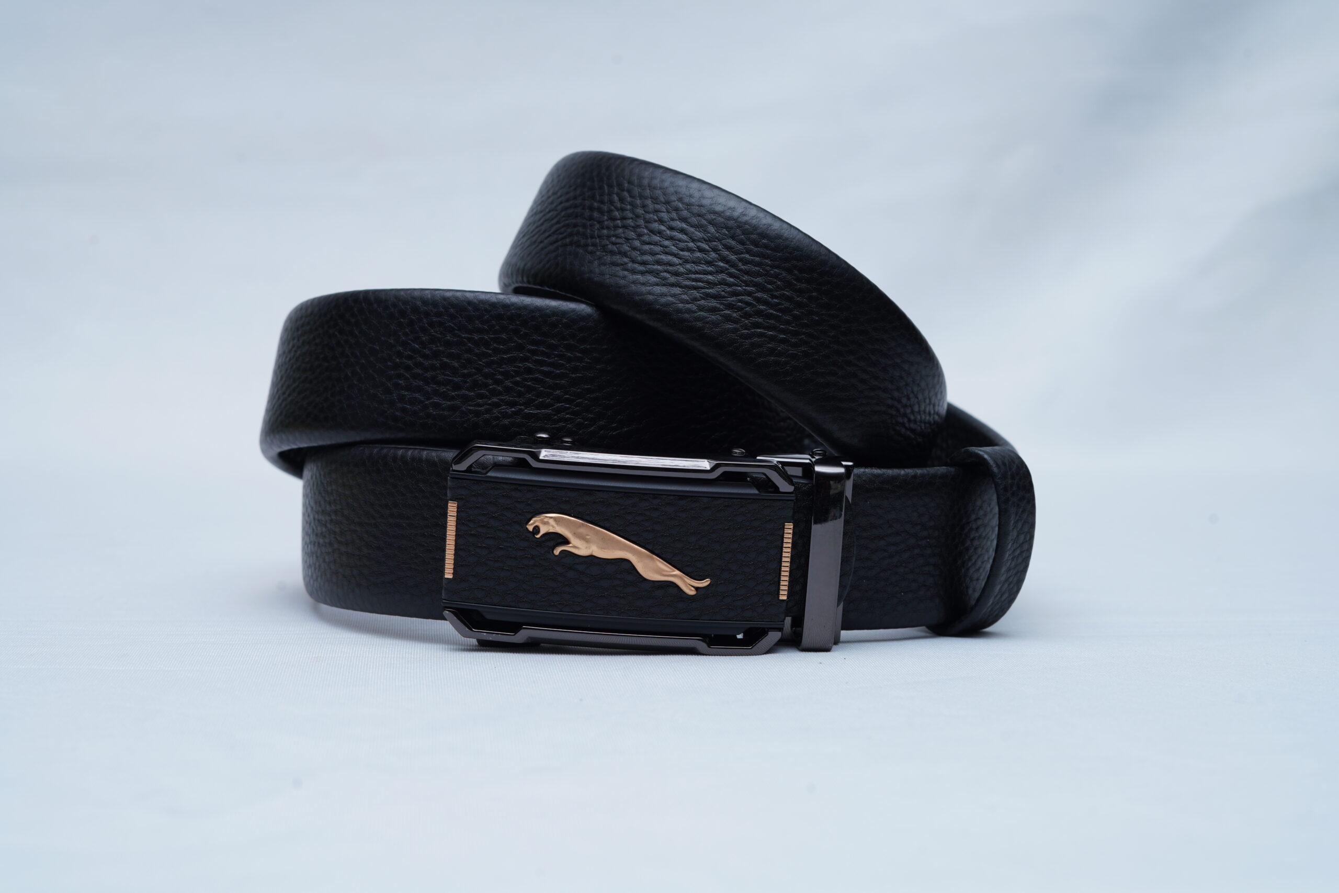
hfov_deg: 39.6
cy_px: 446
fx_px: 1860
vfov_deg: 27.0
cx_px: 670
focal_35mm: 50
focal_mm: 50
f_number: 9
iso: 160
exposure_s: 1/160
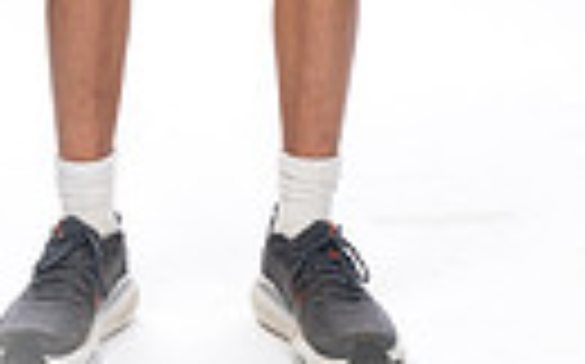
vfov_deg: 5.8
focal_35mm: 216
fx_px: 3441
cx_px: 351
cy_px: -539
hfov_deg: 9.7
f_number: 8
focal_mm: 61
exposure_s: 1/250
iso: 640
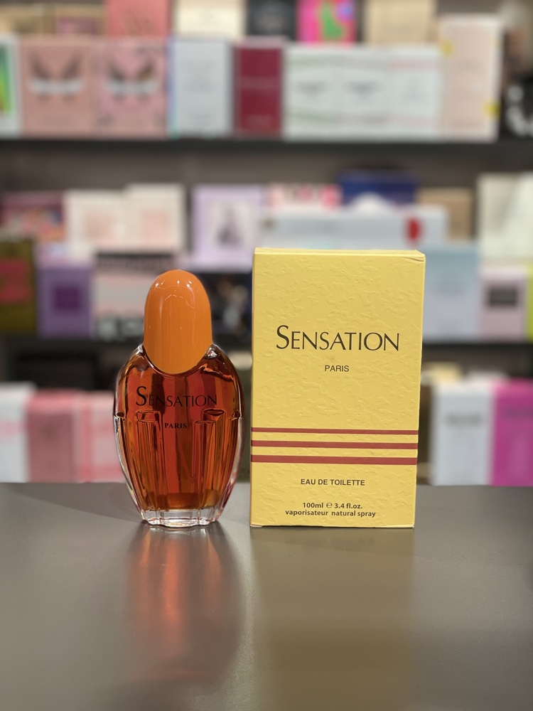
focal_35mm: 52
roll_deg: -0.6
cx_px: 266
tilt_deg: -12.8
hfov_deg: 28.0
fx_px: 1068
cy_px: 356
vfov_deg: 36.8
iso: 40
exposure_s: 1/122
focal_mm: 6
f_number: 2
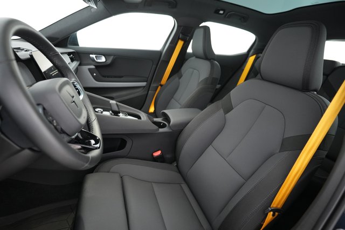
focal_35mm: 17
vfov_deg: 70.4
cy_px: 115
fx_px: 163
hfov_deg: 93.3
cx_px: 172
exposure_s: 1/30
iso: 3200
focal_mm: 17
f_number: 2.8
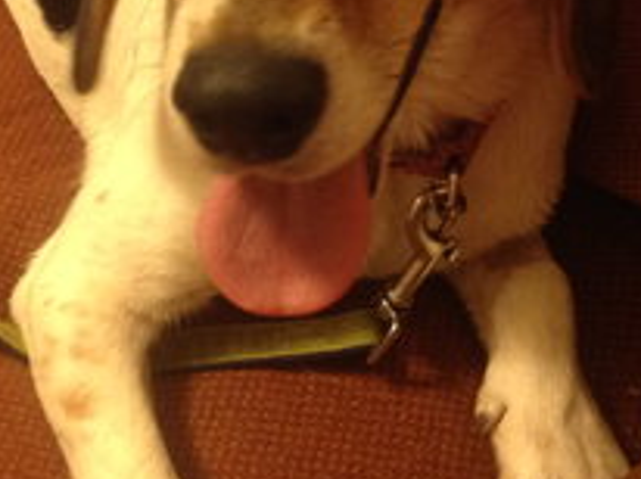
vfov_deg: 17.2
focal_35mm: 85
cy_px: 82
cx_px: 174
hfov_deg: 22.9
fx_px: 1572
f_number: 2.4
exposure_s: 1/15
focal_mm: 4.28
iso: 250
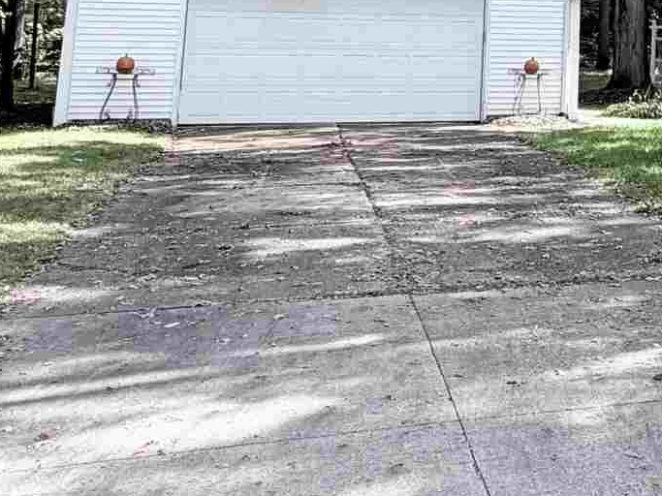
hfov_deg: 27.7
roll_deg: +0.2
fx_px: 1205
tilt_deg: +10.0
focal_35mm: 63
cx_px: 754
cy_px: -129
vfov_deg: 21.3
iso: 50
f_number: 2.2
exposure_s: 1/502
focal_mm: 2.22
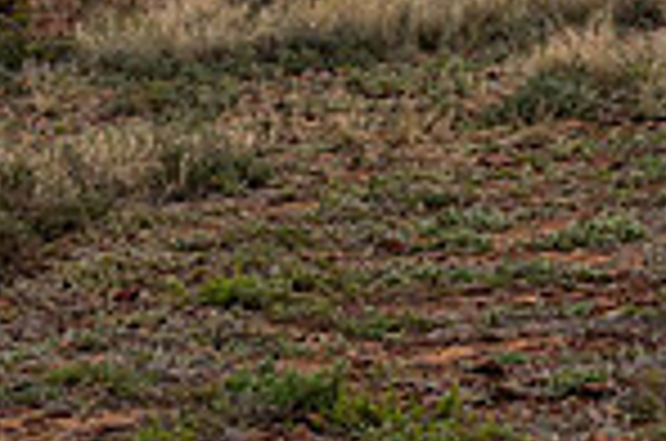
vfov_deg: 4.0
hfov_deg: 6.0
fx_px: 6313
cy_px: -418
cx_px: 724
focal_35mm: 342
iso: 100
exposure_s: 1/60
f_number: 13
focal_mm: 84
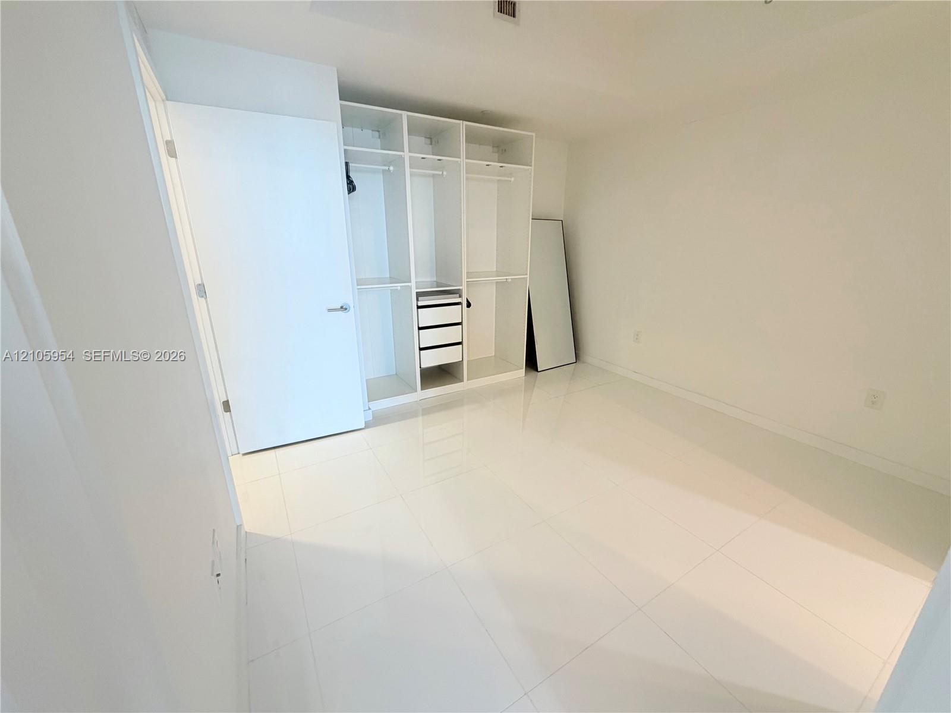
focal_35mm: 14
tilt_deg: -17.8
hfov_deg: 102.1
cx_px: 476
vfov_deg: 85.7
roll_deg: -0.1
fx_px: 385
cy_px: 356
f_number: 2.2
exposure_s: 1/60
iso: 250
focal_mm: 2.22
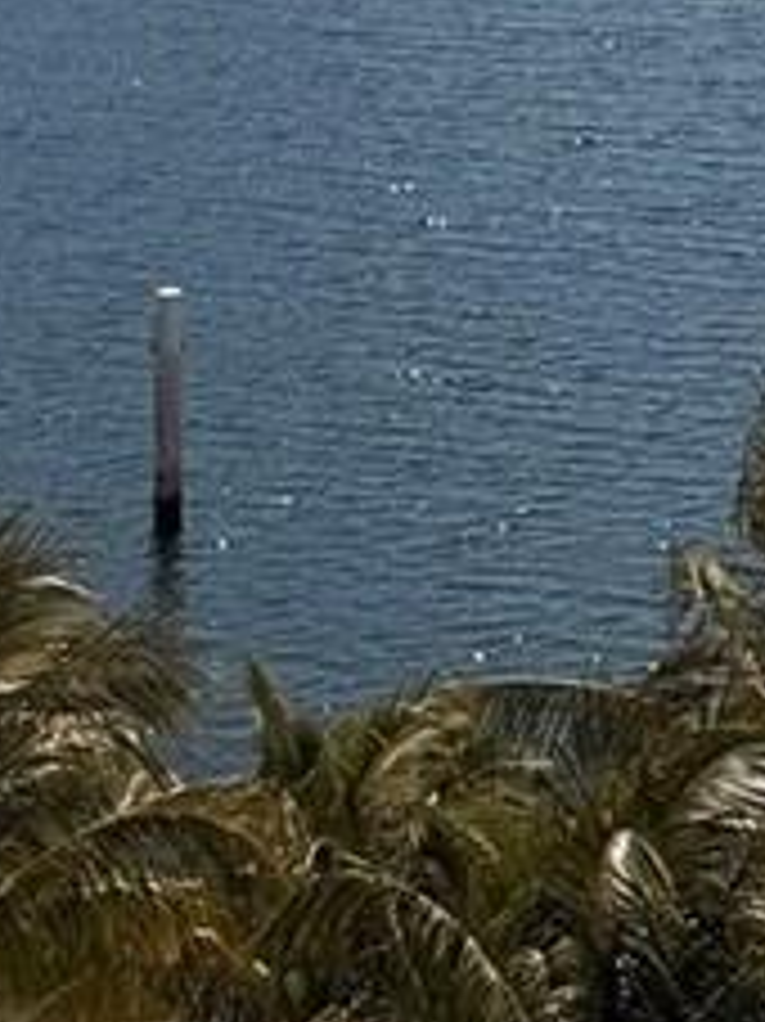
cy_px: -887
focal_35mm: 254
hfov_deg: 5.7
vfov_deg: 7.5
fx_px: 7491
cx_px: 1449
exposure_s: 1/7143
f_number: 1.78
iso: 80
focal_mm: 6.76
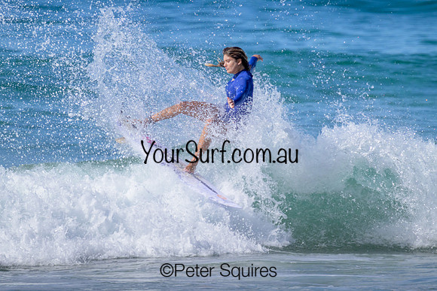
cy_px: 114
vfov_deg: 1.3
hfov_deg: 1.9
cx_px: 232
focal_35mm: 1090
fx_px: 13235
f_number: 11
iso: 900
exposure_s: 1/2000
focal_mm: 800
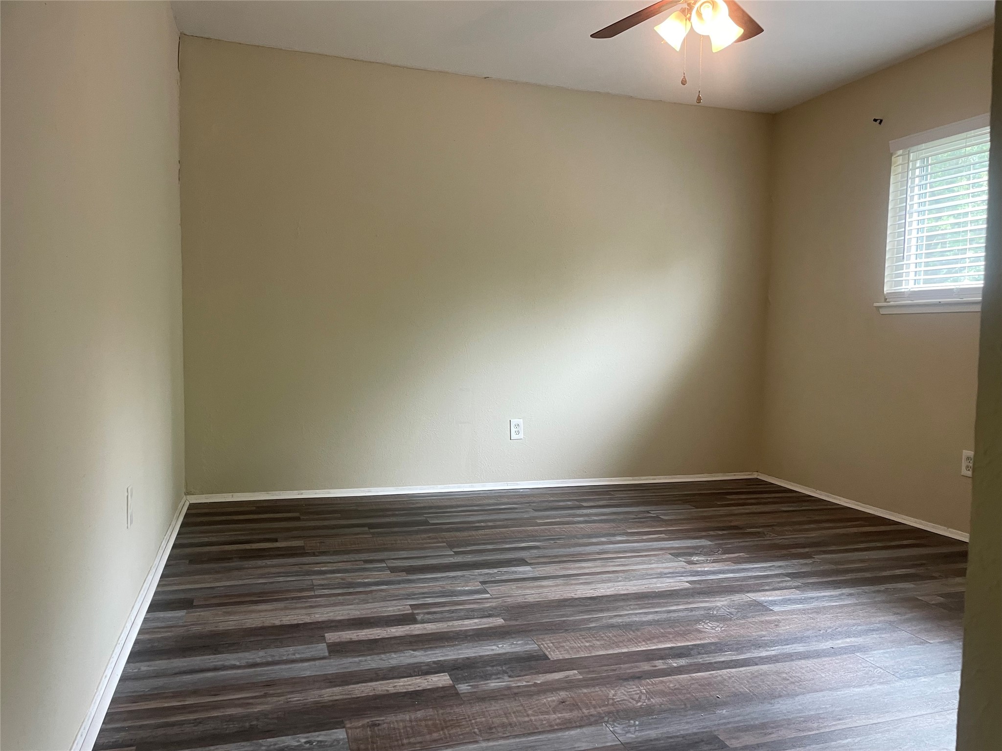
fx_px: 753
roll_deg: -0.6
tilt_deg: -2.7
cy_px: 376
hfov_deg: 67.3
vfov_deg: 53.1
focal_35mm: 26
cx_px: 501
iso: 125
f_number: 1.6
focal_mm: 4.2
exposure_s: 1/60
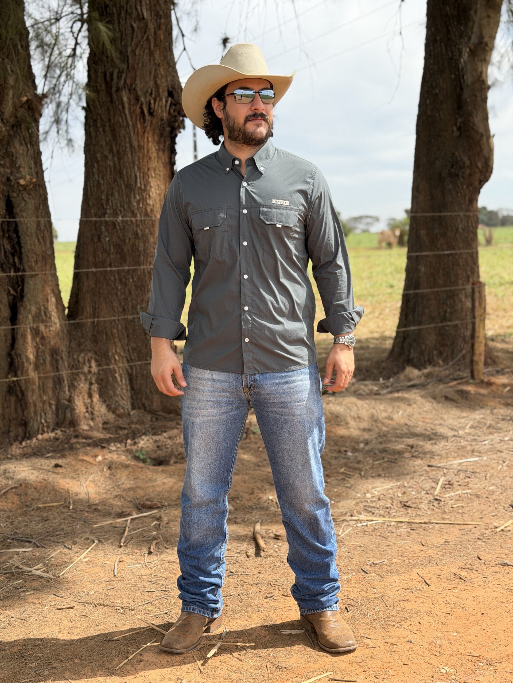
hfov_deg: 30.3
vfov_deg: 39.7
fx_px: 948
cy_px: 342
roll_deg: +1.6
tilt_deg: -5.9
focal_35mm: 48
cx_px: 256
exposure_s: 1/3378
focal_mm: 6.76
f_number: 1.78
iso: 100
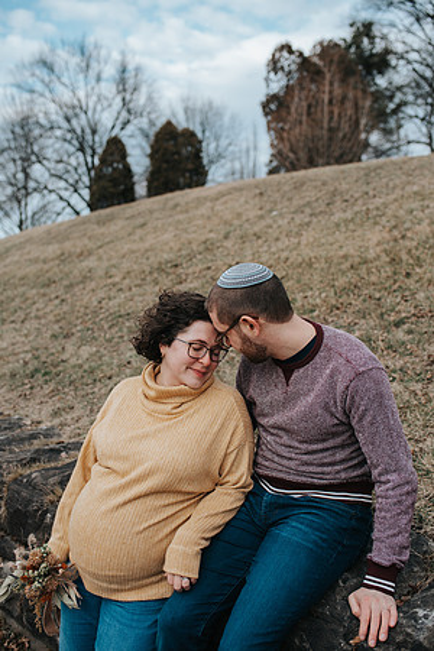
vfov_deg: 54.4
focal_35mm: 35
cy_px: 326
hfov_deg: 37.9
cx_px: 217
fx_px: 633
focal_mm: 35
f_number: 3.2
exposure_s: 1/800
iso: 180
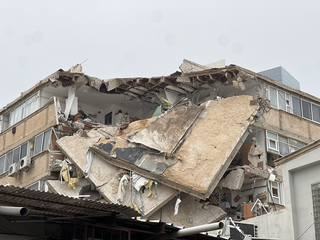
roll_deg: -0.2
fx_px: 712
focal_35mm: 77
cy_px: 120
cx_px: 160
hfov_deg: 25.3
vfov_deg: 19.1
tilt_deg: +22.9
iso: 32
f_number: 2.8
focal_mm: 9
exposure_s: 1/257
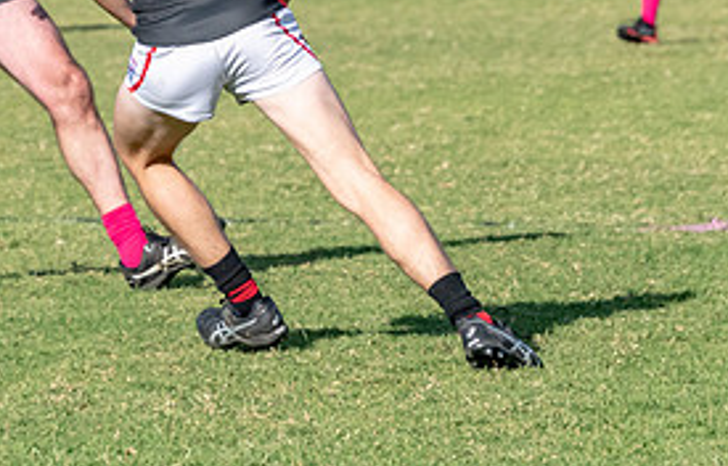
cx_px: 274
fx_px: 10887
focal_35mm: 545
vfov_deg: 2.4
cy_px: -70
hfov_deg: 3.8
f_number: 6.3
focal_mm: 155
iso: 800
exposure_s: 1/4000
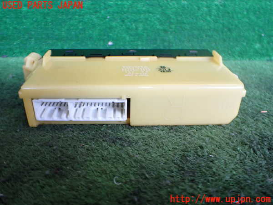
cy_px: 102
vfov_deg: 46.8
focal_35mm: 30
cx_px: 136
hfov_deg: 60.0
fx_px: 237
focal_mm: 5.4
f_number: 2.3
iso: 320
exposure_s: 1/125
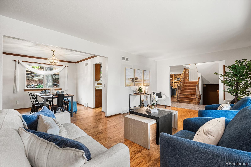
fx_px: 112
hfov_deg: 96.7
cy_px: 84
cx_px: 126
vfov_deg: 73.8
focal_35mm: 16
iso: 200
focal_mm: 16
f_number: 8
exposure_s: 2
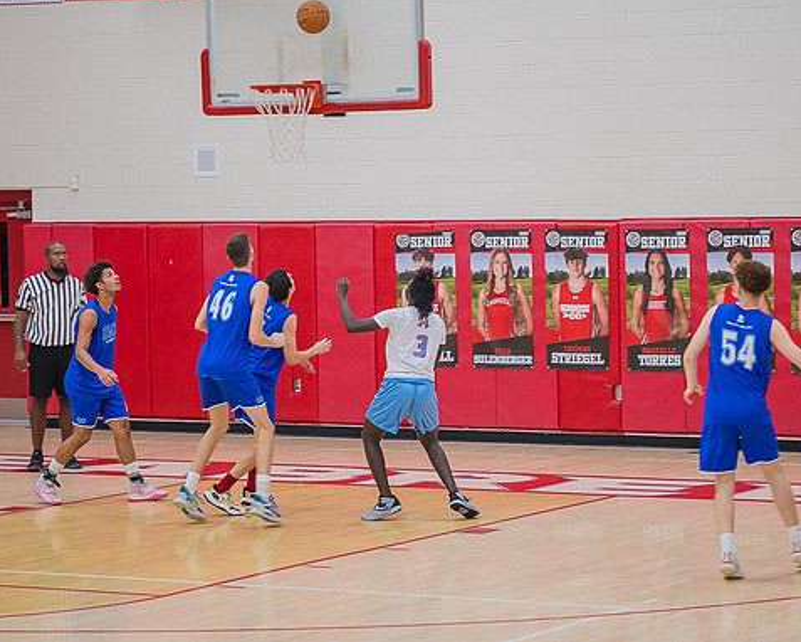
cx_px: 435
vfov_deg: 11.2
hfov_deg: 14.0
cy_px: 319
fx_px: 3273
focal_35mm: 138
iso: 1000
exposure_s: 1/250
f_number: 4.8
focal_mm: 112
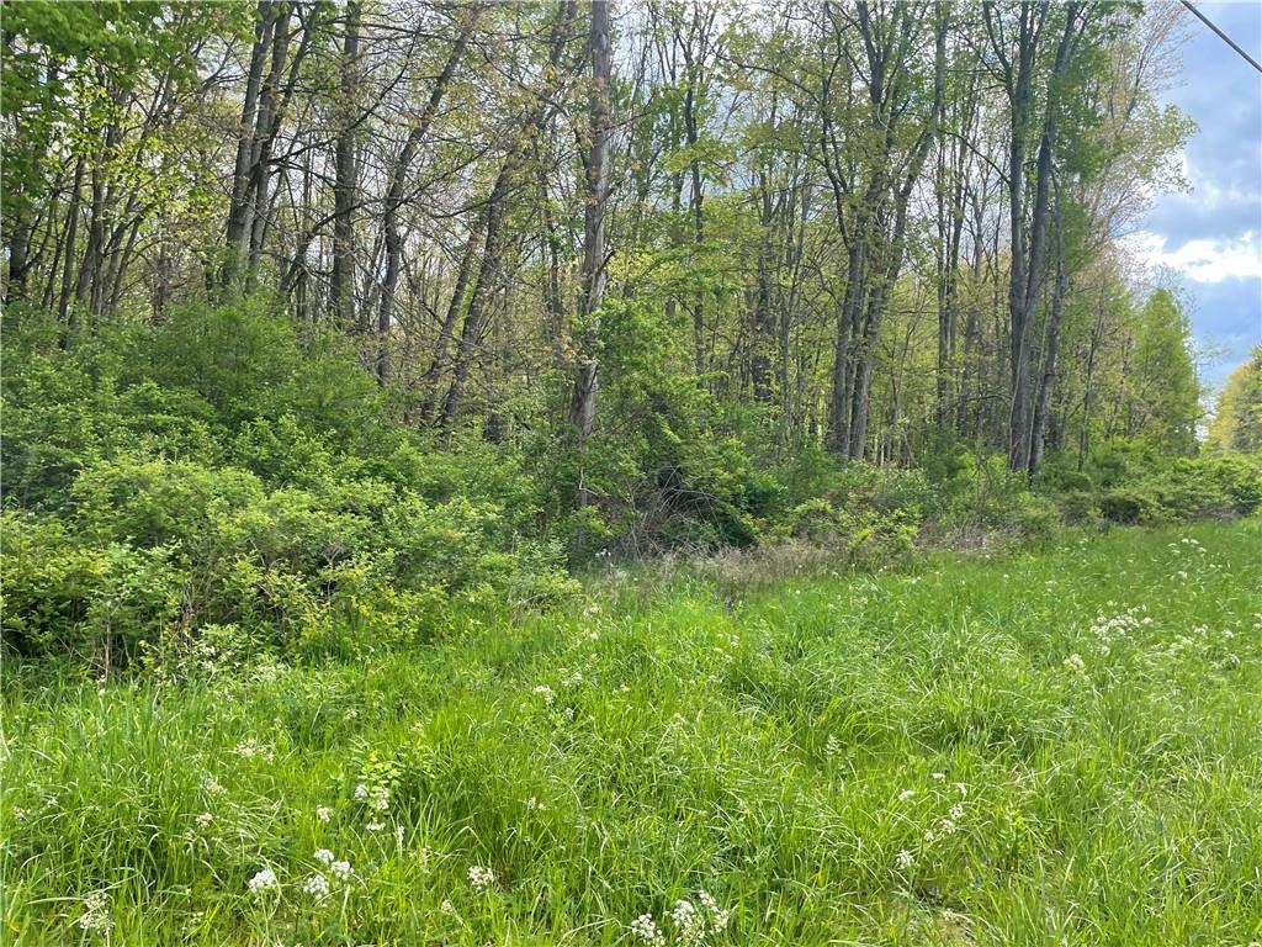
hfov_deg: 67.3
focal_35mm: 26
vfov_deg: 53.1
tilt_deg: +0.1
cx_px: 631
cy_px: 474
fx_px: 948
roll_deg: -2.1
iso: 32
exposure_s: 1/790
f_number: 1.6
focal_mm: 4.2
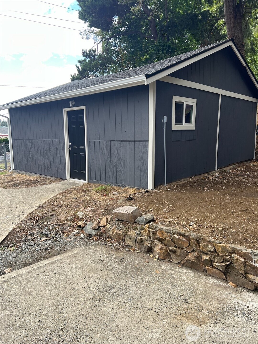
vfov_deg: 67.3
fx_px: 258
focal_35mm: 26
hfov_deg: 53.1
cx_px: 129
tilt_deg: -5.5
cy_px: 172
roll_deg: +0.5
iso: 40
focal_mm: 5.7
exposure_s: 1/214
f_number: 1.5
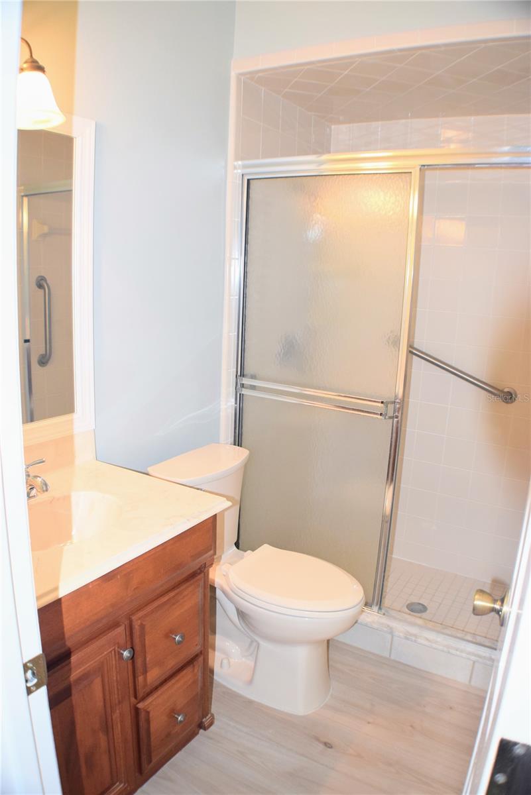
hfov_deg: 40.0
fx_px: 729
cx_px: 266
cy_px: 398
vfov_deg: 57.2
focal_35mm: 33
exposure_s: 1/80
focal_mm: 22
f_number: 4.5
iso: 800
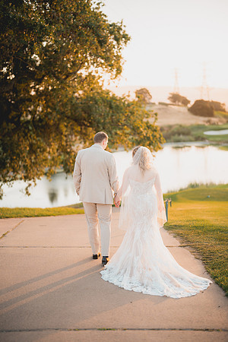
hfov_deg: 27.0
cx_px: 114
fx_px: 475
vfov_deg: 39.6
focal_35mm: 50
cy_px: 171
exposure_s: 1/500
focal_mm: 50
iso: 125
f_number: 1.2
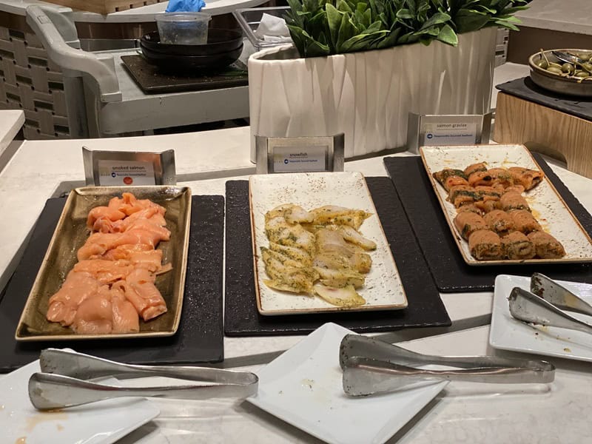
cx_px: 296
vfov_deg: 28.0
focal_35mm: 52
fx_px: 889
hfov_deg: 36.8
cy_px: 222
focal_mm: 6
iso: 250
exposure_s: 1/100
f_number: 2
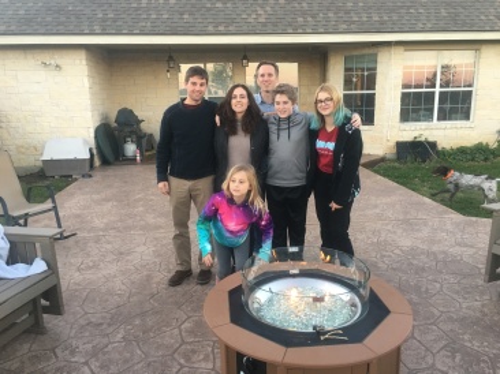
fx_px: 419
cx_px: 250
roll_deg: +3.1
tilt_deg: -11.3
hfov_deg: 61.7
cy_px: 187
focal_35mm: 29
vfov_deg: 48.2
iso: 40
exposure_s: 1/30
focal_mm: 4.15
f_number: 2.2
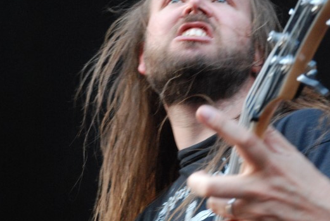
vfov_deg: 8.0
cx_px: 216
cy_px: 79
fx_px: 1586
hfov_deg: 11.9
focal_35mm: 173
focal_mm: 75
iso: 1600
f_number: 9.5
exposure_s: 1/45
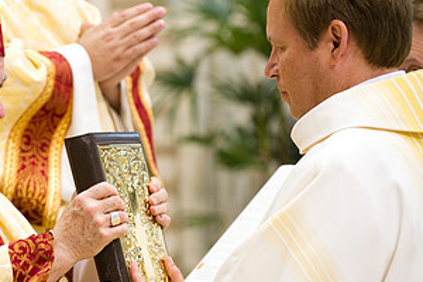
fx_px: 2949
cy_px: 185
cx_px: 63
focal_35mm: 251
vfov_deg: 5.5
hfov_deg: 8.2
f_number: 2.8
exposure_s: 1/100
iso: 2000
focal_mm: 130
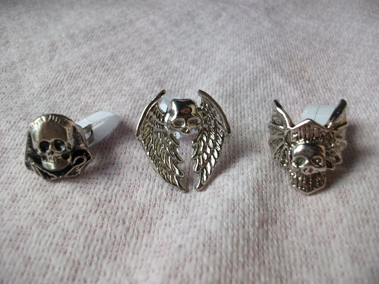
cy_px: 142
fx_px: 350
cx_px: 190
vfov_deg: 44.2
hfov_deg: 56.8
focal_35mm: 32
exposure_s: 1/40
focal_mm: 5.7
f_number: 2.9
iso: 103
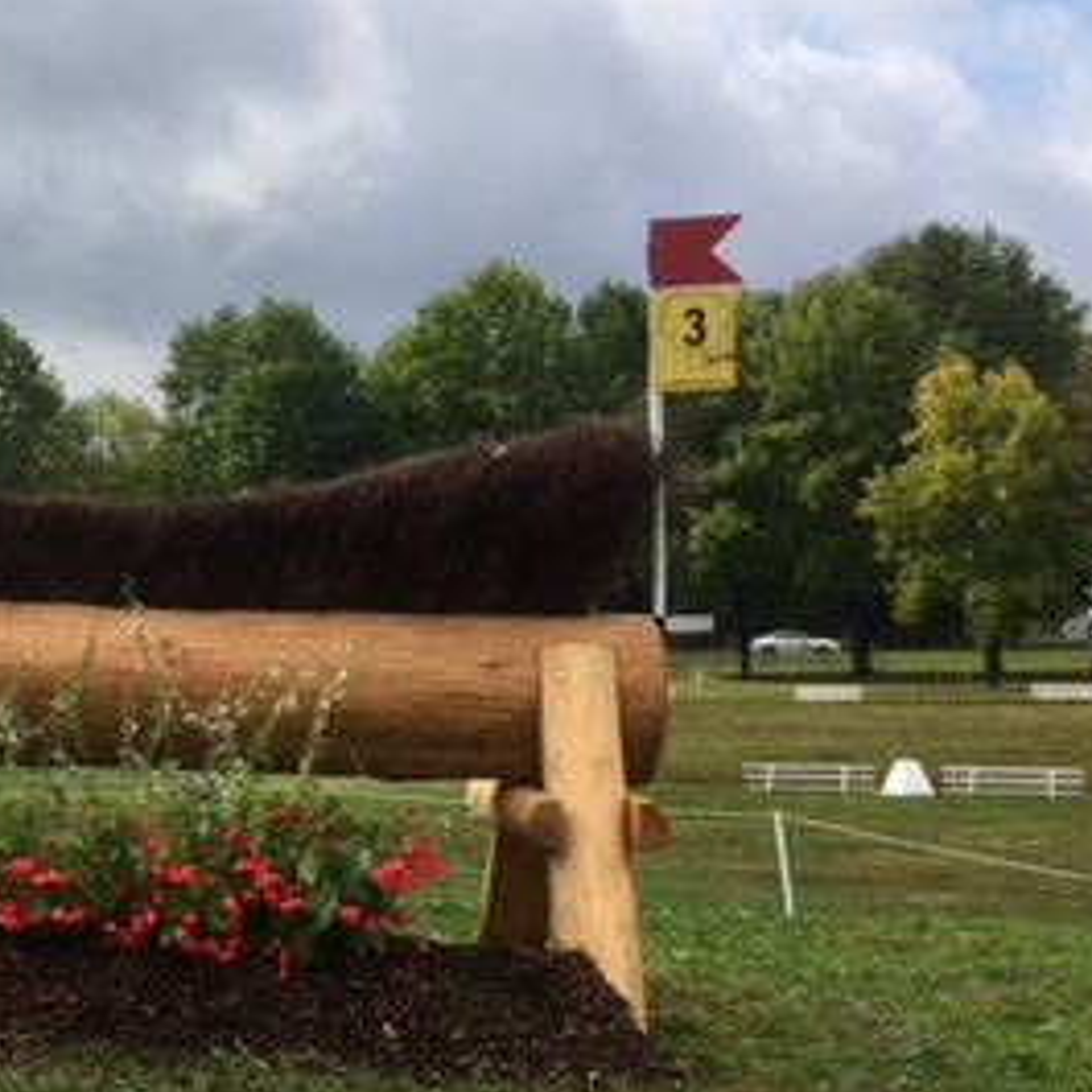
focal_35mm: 62
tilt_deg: -2.1
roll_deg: +1.0
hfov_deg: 26.0
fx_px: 2213
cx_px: -49
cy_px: 705
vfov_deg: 27.6
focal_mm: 4.15
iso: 25
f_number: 2.2
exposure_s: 1/1603
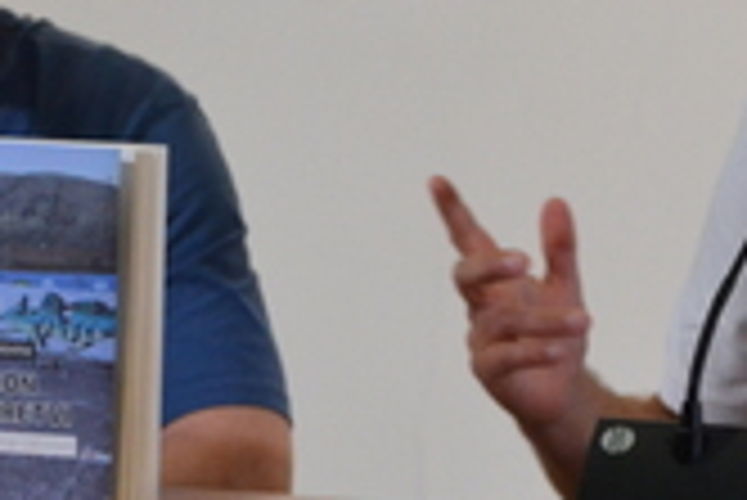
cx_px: 304
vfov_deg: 3.0
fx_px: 9387
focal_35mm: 452
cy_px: 225
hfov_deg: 4.6
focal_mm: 90
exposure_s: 1/60
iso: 2200
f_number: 5.6
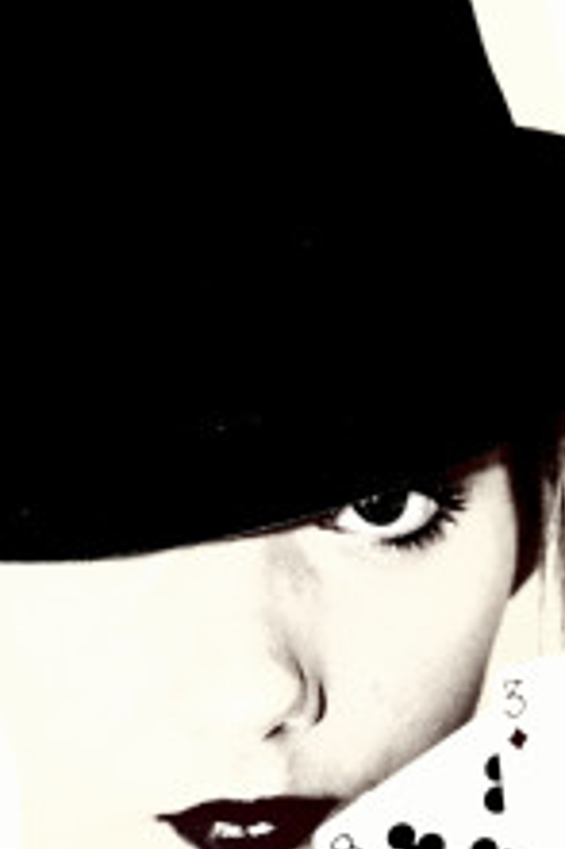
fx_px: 3041
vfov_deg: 15.9
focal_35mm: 129
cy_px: 482
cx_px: 315
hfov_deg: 10.6
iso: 3200
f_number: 5.3
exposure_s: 1/60
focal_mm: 42
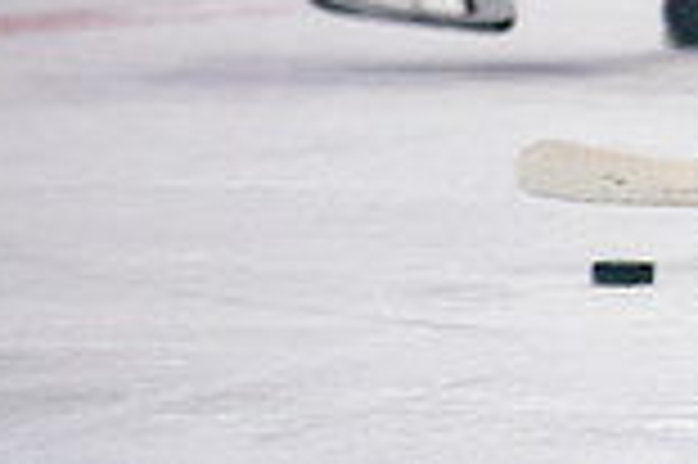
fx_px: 21828
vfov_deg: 1.2
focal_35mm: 1127
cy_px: -194
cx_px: 1897
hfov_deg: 1.8
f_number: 2.8
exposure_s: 1/640
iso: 640
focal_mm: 200
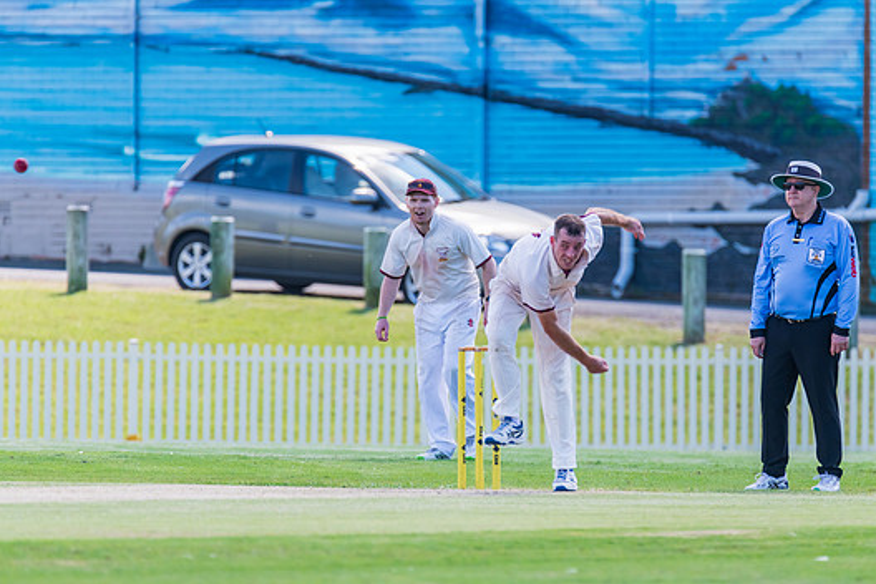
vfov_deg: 1.9
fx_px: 17689
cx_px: 480
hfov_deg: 2.8
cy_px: 306
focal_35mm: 727
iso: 640
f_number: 6.3
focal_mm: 600
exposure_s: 1/1000
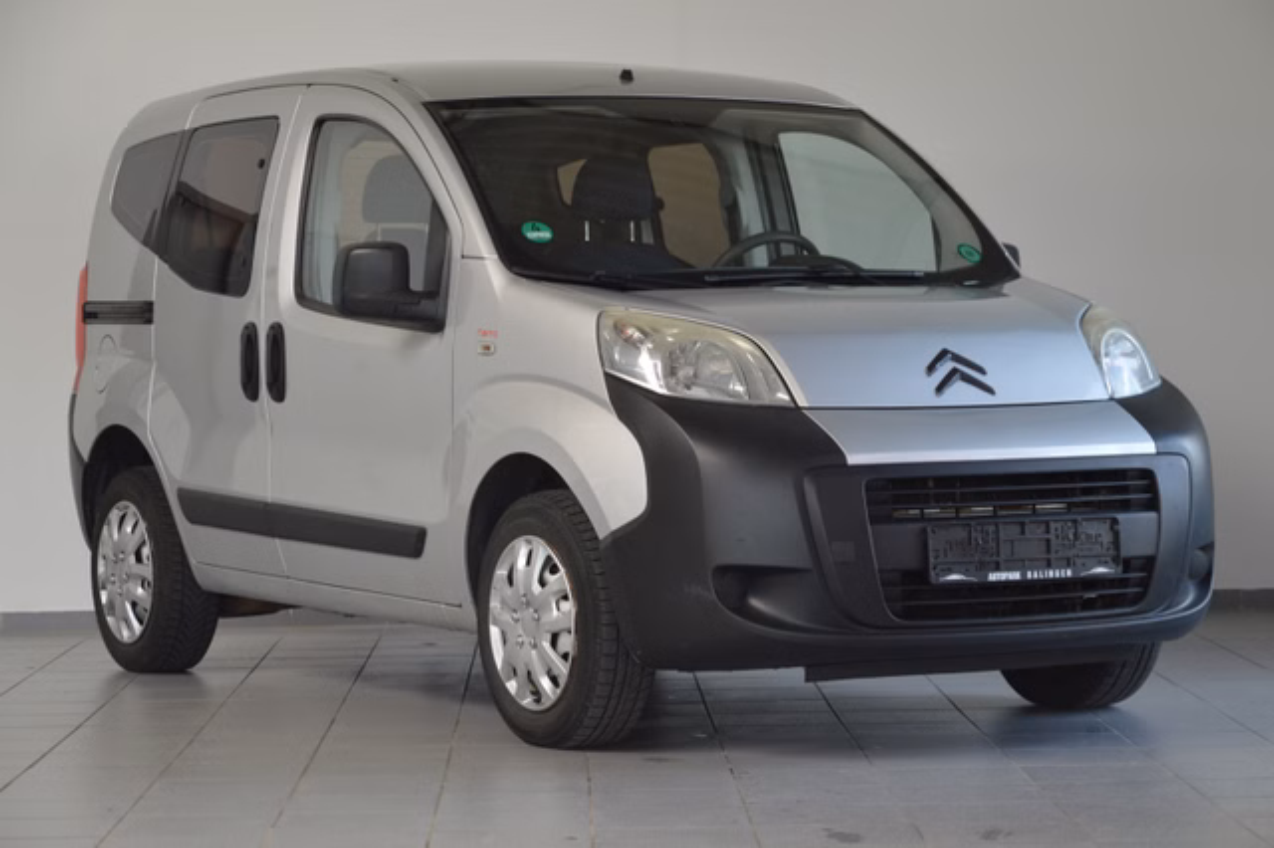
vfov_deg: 13.0
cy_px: 424
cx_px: 637
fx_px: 3714
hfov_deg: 19.5
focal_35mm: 105
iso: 400
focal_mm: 70
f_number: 5.3
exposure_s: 1/80
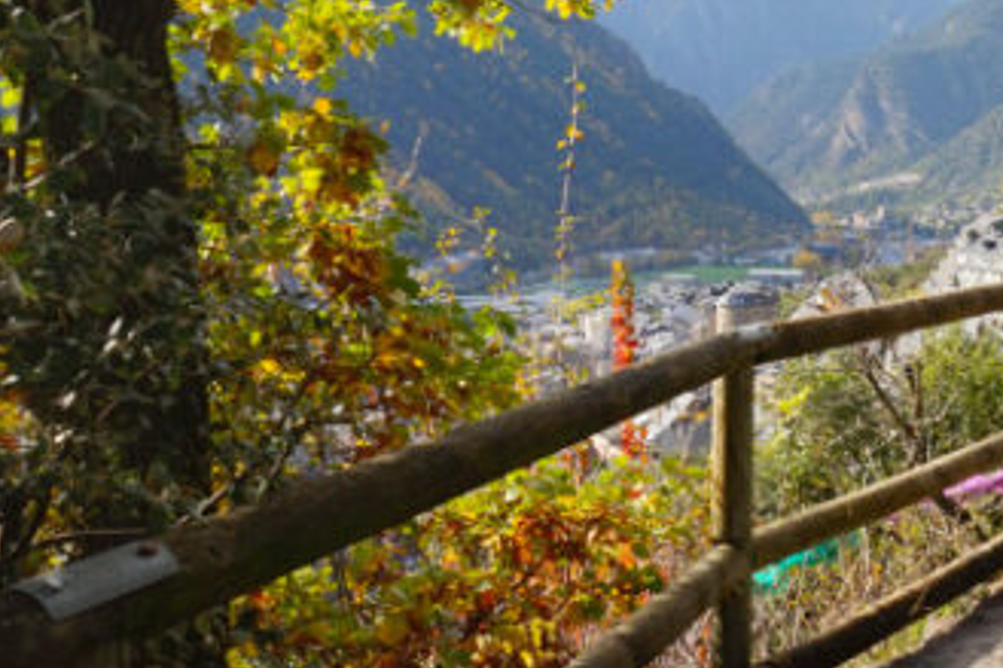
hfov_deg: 33.4
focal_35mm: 56
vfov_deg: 23.7
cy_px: 113
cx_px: 942
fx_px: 1559
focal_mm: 16
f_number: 10
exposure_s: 1/80
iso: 100
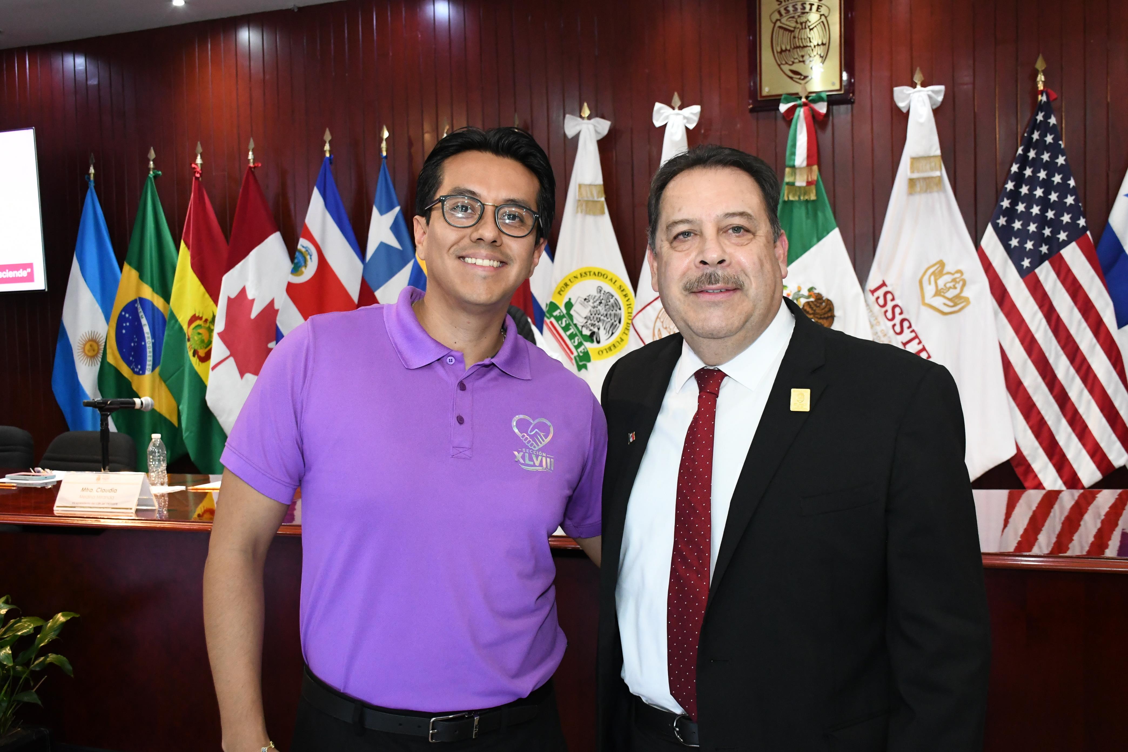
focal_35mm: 33
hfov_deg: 57.2
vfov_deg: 40.0
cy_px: 376
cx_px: 564
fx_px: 1034
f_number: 5
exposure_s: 1/100
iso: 4000
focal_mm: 22
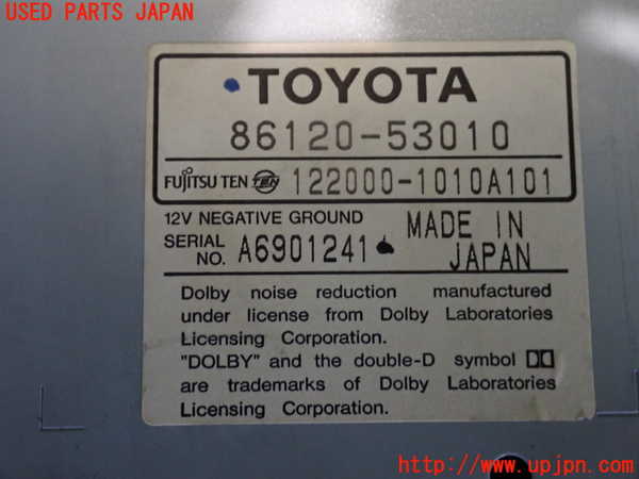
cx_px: 320
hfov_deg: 40.4
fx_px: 868
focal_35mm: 47
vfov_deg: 30.9
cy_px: 240
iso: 800
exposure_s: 1/13
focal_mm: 8.4
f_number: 3.1
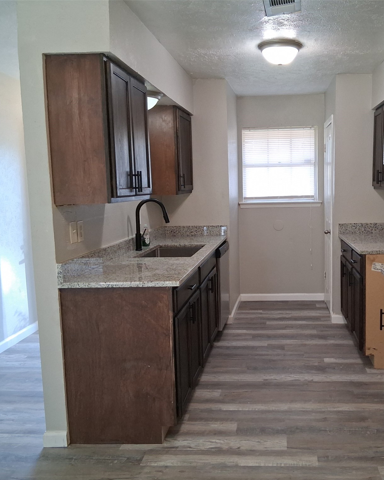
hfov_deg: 42.7
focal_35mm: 34
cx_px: 262
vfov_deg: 52.8
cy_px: 241
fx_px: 483
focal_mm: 3.98
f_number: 1.8
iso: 250
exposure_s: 1/120
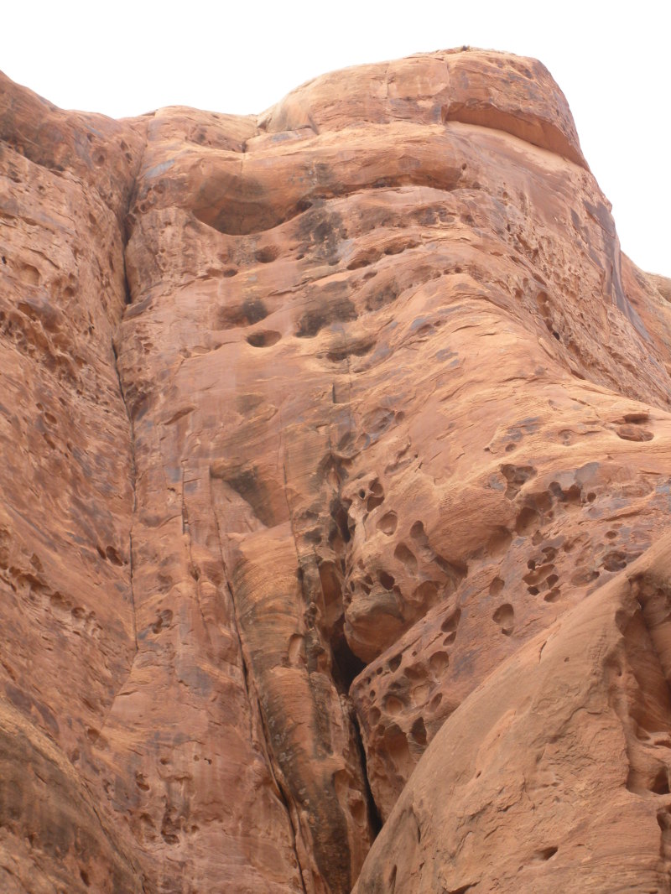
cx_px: 336
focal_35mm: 81
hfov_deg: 18.2
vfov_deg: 24.1
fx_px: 2093
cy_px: 447
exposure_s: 1/117
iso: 87
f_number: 4.8
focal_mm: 14.2
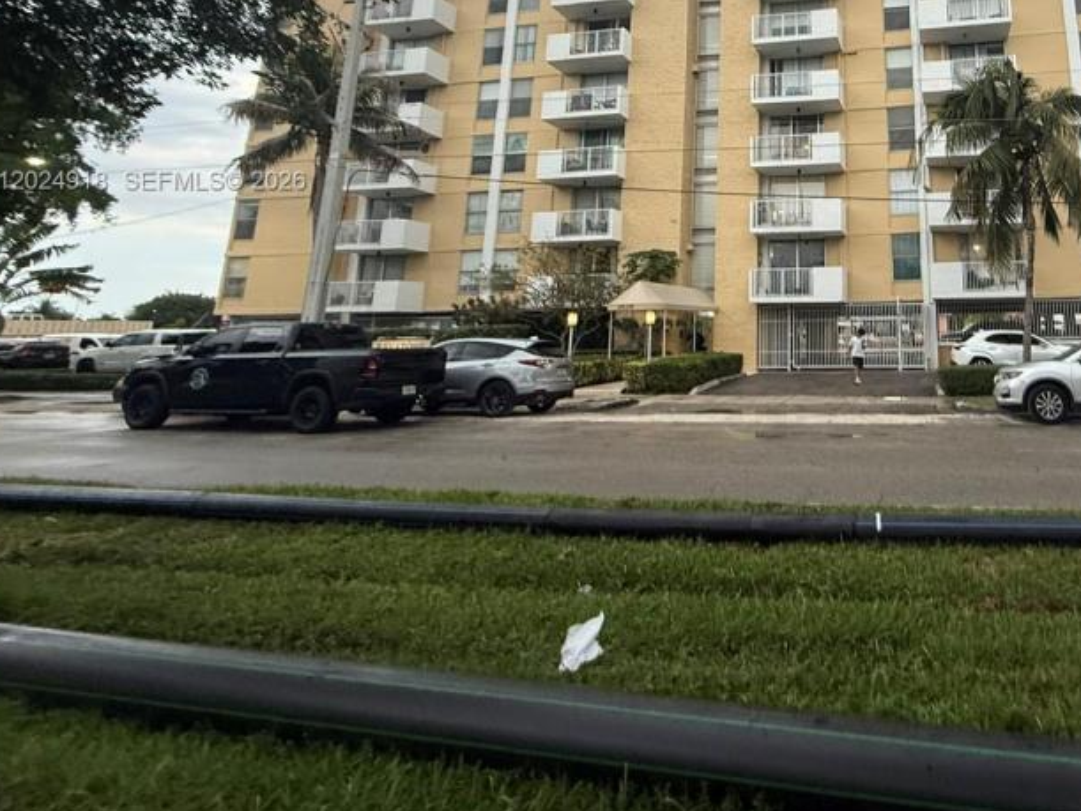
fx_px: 687
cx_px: 824
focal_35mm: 22
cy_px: 182
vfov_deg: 57.3
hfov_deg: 70.7
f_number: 2.2
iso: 250
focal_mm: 2.22
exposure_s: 1/120
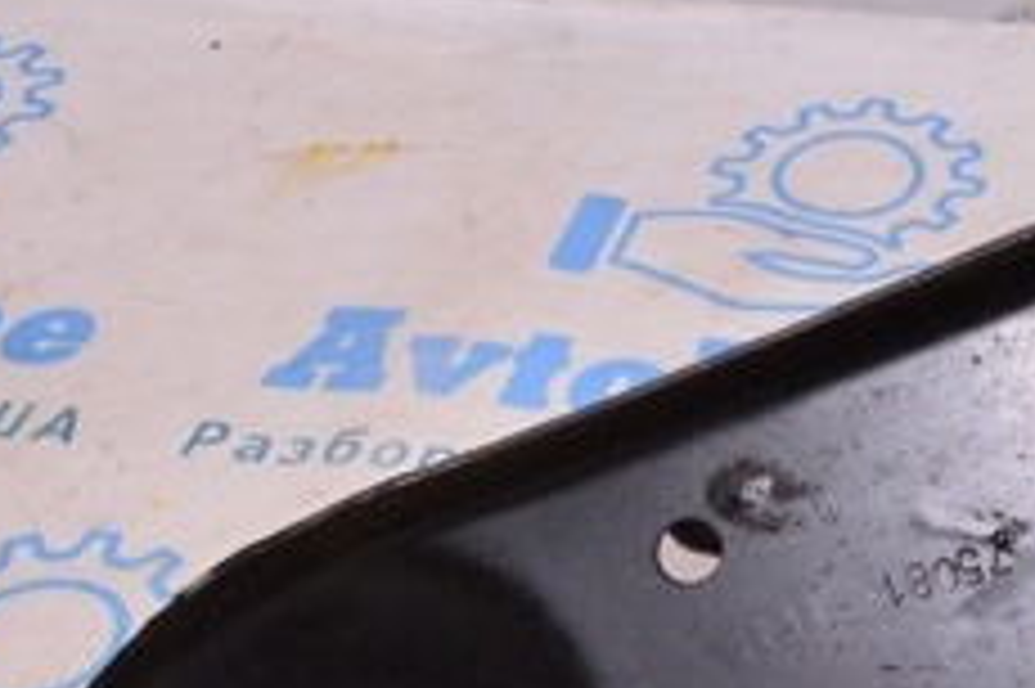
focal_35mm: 100
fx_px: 2873
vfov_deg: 13.6
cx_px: 1233
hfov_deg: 19.3
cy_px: 506
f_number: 8
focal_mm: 24
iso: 1600
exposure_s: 1/200
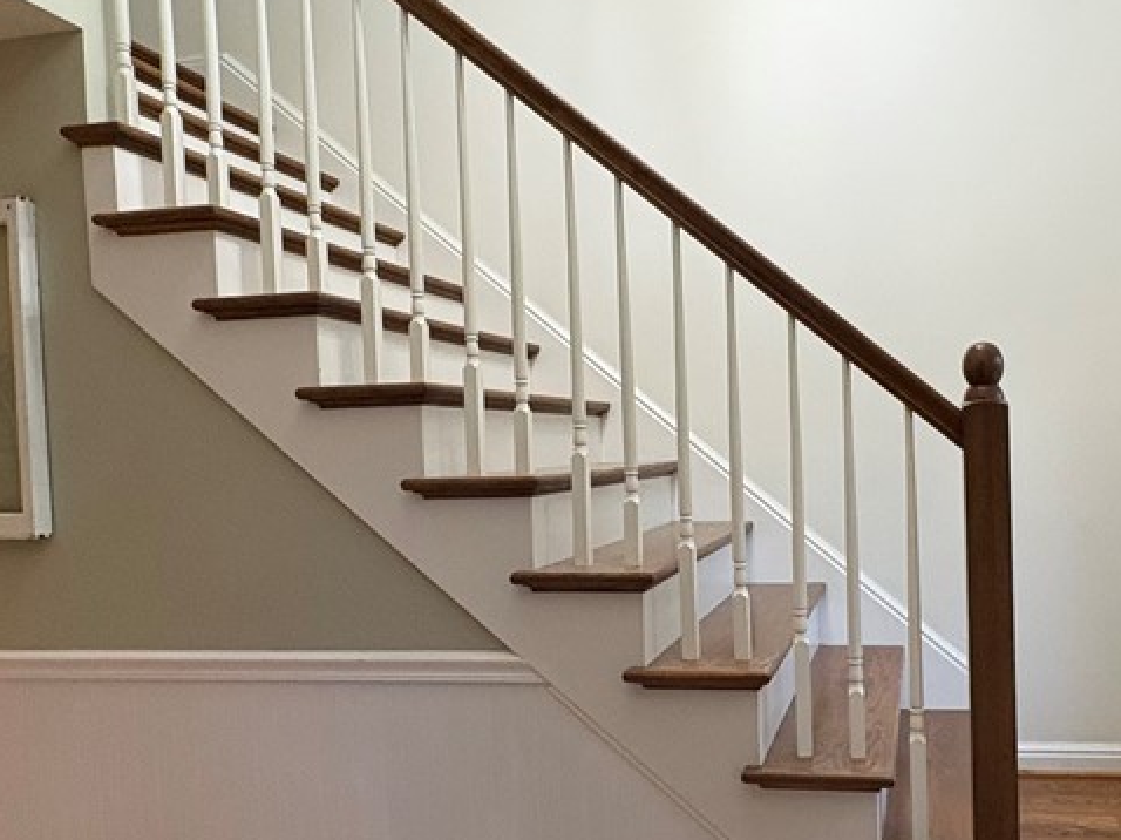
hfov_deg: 58.6
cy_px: 481
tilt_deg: -2.6
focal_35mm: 30
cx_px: 748
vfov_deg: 46.6
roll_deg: +1.9
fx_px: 971
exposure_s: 1/60
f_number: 2.2
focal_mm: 2.22
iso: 500
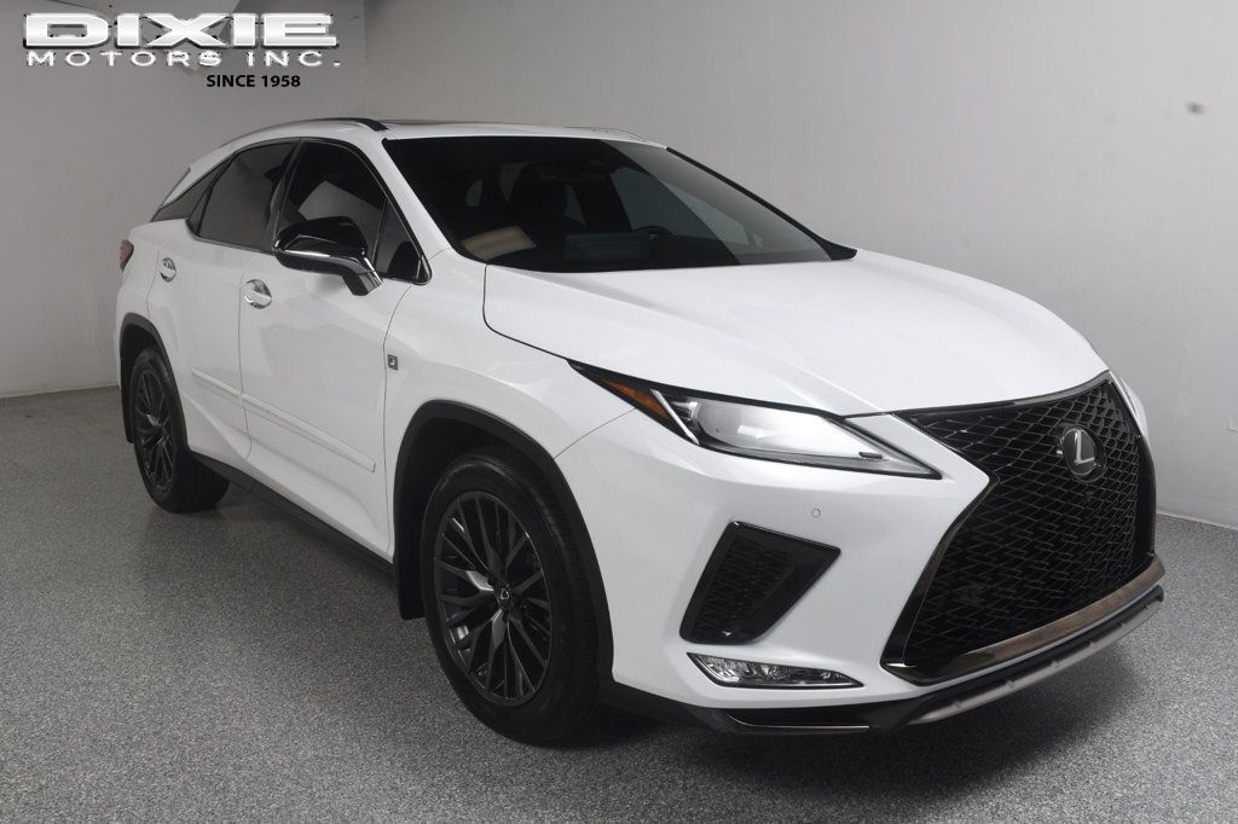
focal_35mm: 33
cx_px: 619
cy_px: 412
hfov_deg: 57.2
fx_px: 1134
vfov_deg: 39.9
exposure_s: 1/160
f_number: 11
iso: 100
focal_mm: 22
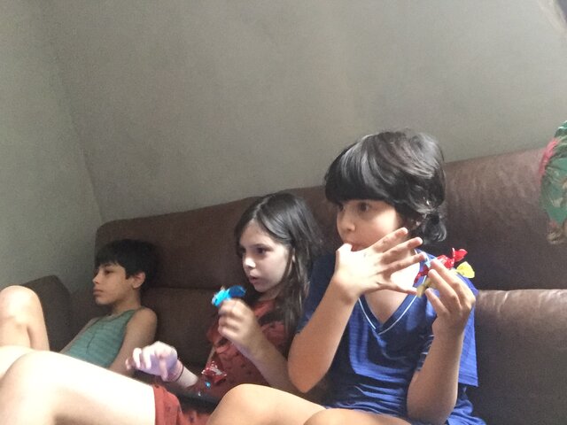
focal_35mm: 31
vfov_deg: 45.4
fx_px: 508
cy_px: 212
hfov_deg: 58.4
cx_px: 284
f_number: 2.2
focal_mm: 2.65
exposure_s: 1/15
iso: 500
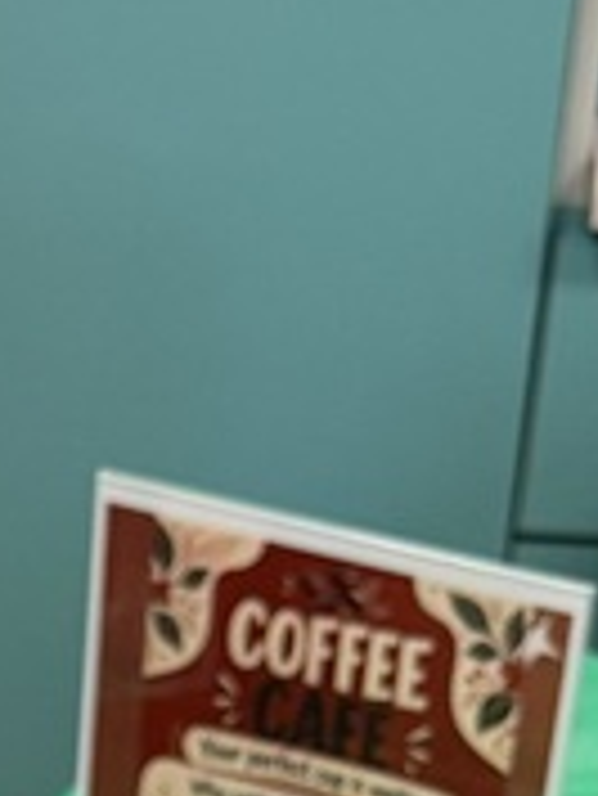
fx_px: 3198
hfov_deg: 10.5
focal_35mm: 139
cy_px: 1547
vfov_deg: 12.6
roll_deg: -1.0
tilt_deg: -35.3
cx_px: -171
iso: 250
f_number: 1.78
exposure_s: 1/60
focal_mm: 6.76
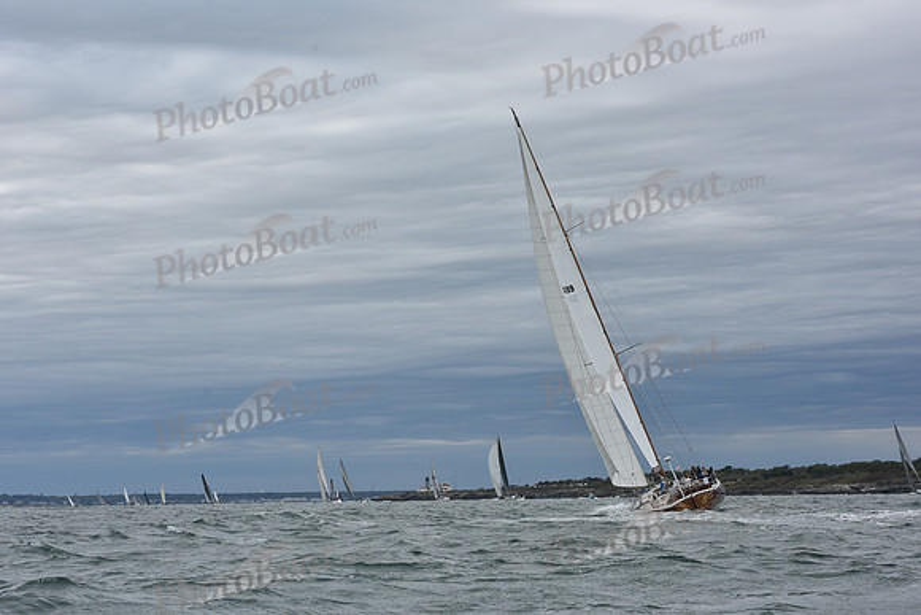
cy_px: 308
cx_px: 460
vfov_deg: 17.1
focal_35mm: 80
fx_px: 2047
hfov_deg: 25.4
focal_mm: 80
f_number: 9
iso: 320
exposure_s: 1/1000
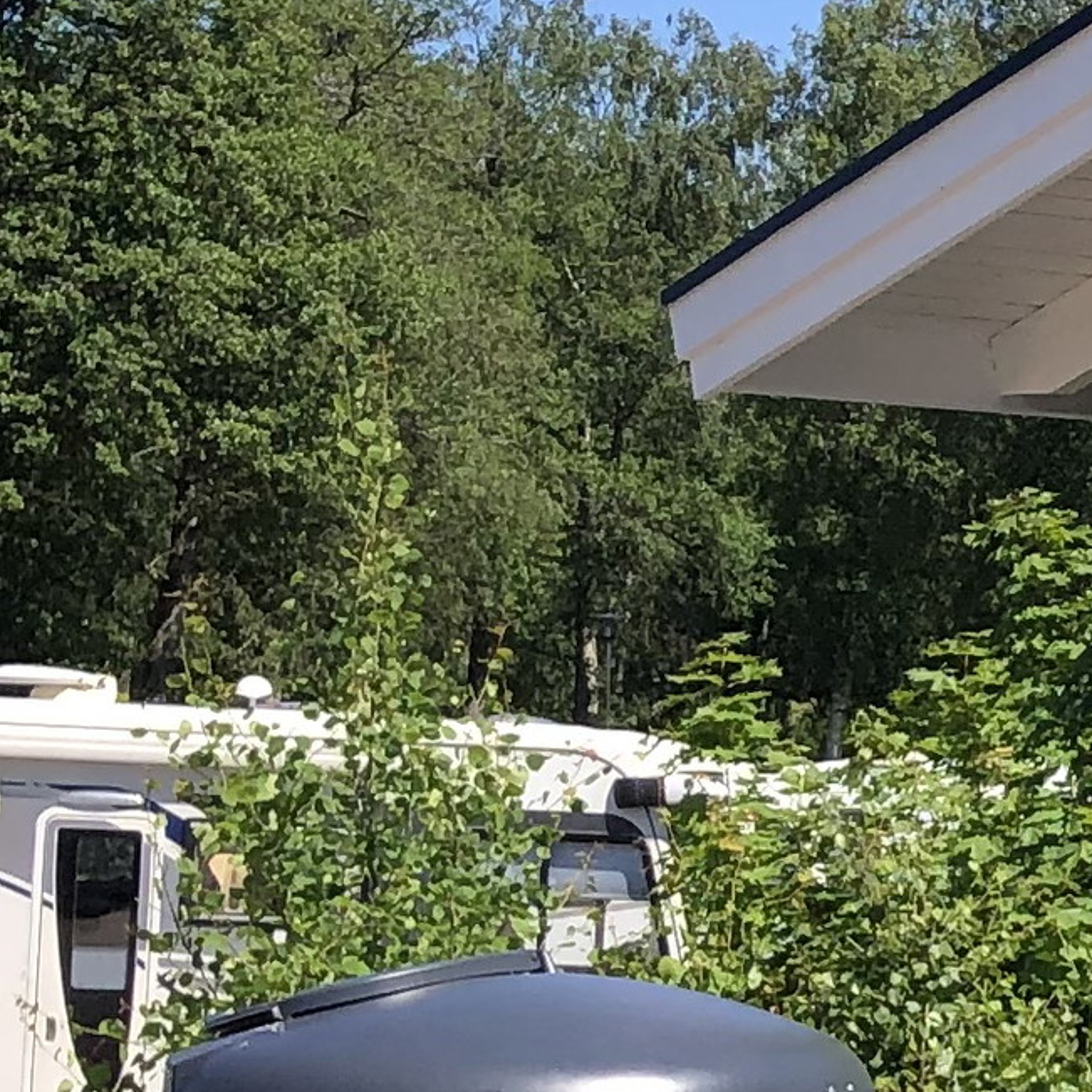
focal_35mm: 146
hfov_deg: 10.3
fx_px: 5211
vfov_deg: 11.9
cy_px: 857
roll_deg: -1.9
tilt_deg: -0.5
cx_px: 2684
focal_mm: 3.99
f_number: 1.8
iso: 20
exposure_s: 1/1263
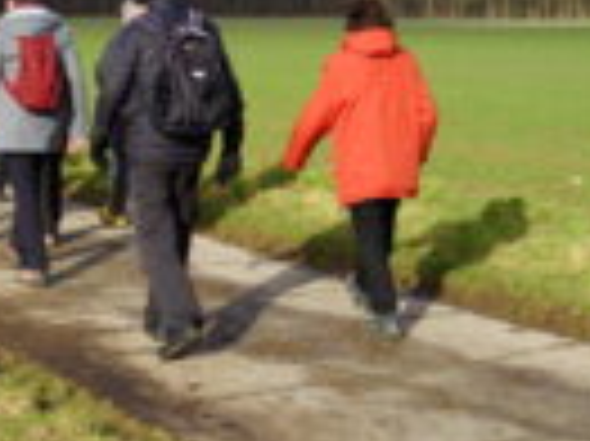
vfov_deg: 14.5
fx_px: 1703
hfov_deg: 19.4
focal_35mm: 100
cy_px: -29
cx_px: 113
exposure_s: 1/640
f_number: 5.6
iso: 100
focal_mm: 34
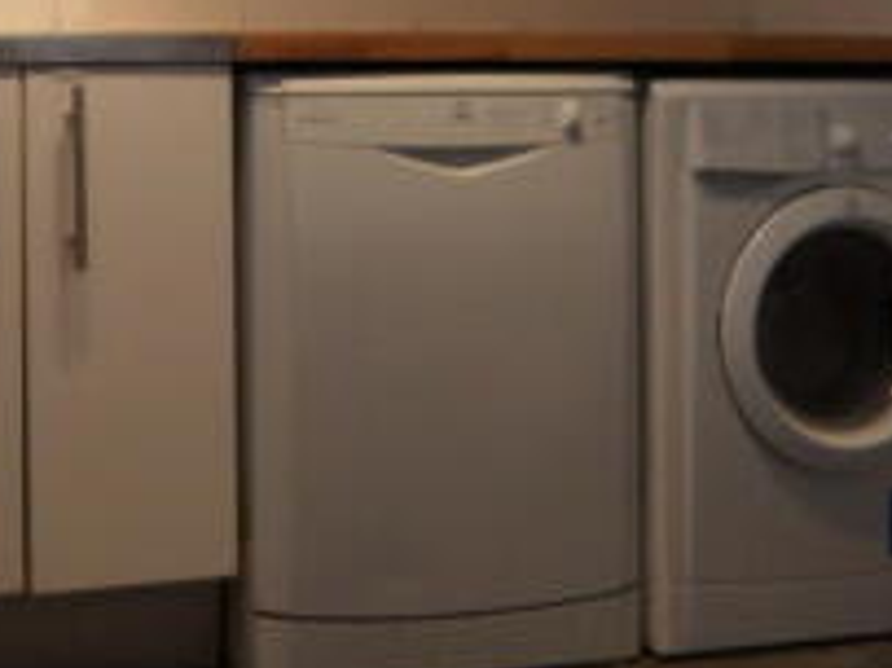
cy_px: -11
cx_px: -125
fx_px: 1777
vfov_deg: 20.6
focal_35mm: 69
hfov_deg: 25.8
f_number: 2.9
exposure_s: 1/30
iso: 100
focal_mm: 4.1
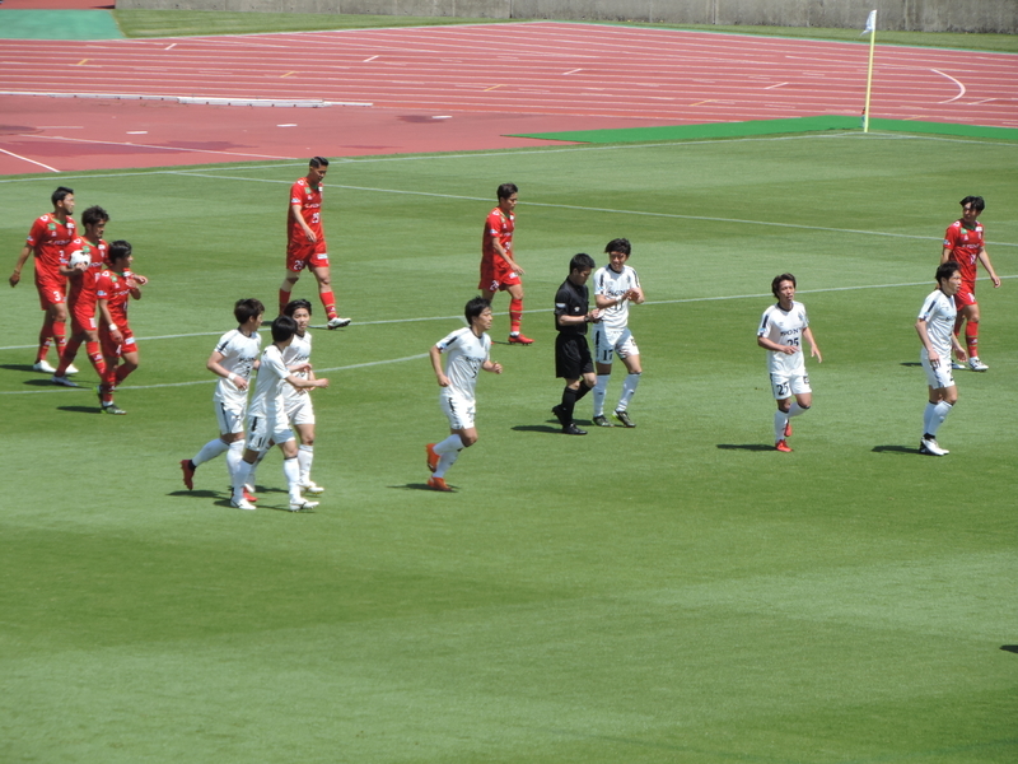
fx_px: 10293
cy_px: 382
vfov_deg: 4.2
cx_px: 509
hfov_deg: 5.7
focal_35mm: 350
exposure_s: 1/400
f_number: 4.8
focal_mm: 62.4
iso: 80
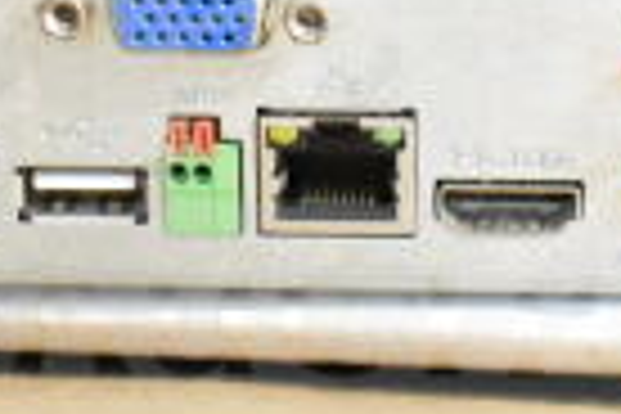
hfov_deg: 11.1
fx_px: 3191
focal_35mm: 185
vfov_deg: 7.4
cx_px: 477
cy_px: 61
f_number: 4.2
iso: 11400
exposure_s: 1/50
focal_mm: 28
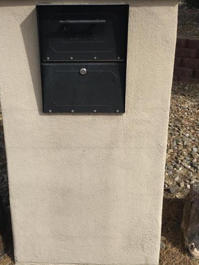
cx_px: 80
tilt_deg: -15.2
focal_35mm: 43
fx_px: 330
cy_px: 90
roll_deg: +0.8
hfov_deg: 33.5
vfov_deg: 43.3
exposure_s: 1/2024
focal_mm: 4.15
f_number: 2.2
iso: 25
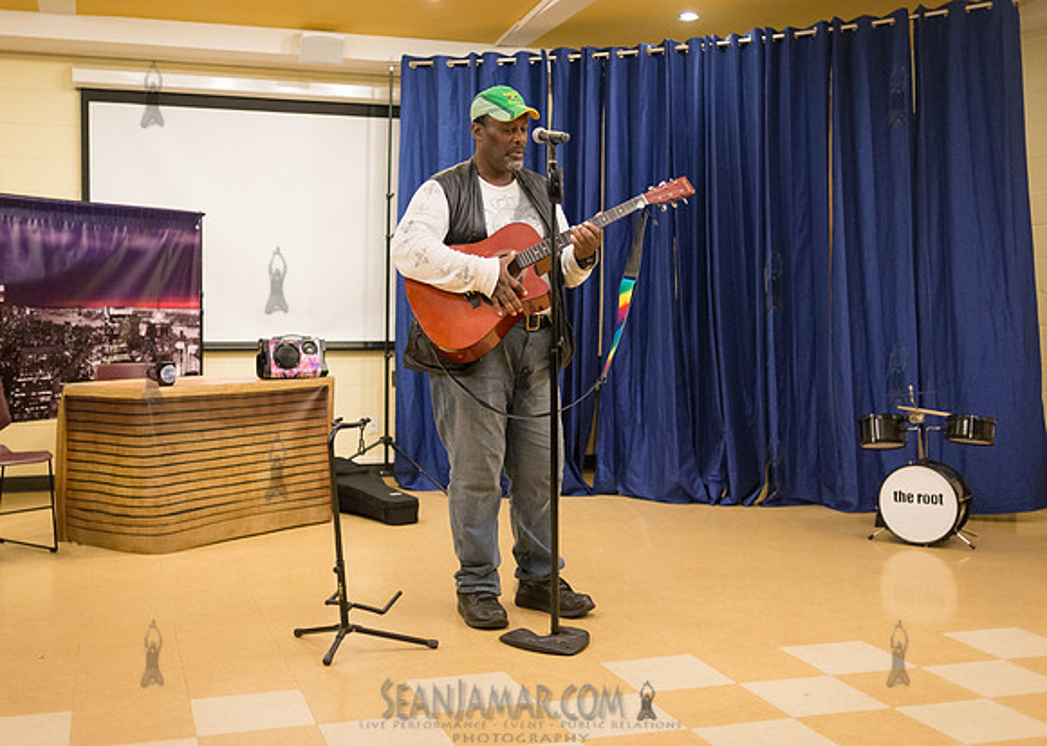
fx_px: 1213
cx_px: 497
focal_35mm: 41
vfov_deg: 34.1
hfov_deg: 46.7
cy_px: 330
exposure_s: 1/800
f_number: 2.2
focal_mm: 35
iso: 4000
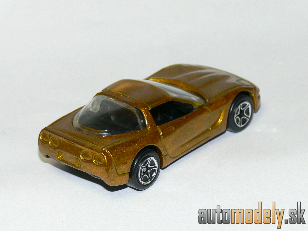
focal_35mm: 162
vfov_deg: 9.2
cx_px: 154
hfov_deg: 12.2
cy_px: 116
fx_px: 1441
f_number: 4
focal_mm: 21.6
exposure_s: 1/30
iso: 100
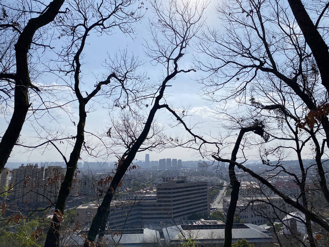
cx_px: 164
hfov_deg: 67.3
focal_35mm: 26
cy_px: 124
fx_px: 247
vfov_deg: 53.1
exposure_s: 1/11494
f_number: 1.8
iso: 40
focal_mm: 4.25
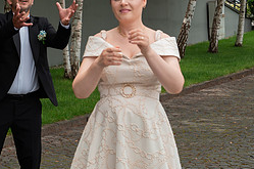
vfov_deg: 11.4
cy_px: 49
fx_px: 838
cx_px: -29
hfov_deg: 16.7
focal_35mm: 119
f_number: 5
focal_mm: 51
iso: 200
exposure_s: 1/400
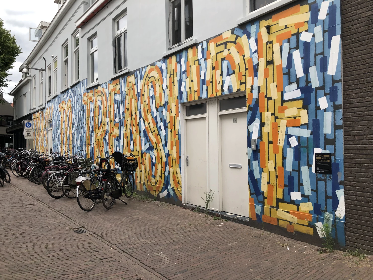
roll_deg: -0.1
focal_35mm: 28
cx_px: 186
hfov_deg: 63.4
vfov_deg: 49.7
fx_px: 302
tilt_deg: +1.2
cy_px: 140
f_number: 1.8
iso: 20
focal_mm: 4
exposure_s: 1/787
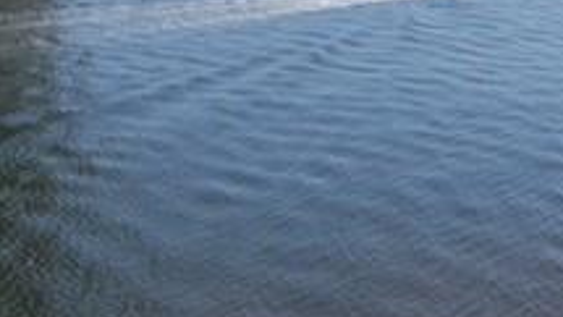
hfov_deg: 25.0
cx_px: 414
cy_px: -21
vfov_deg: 14.1
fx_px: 1254
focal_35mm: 84
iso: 200
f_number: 10
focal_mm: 18
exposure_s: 1/400
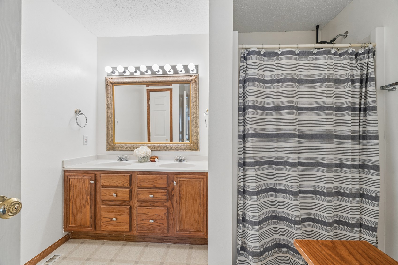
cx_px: 199
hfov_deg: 96.7
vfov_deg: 73.7
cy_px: 132
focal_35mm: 16
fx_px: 177
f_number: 10
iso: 400
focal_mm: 16
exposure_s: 1/6
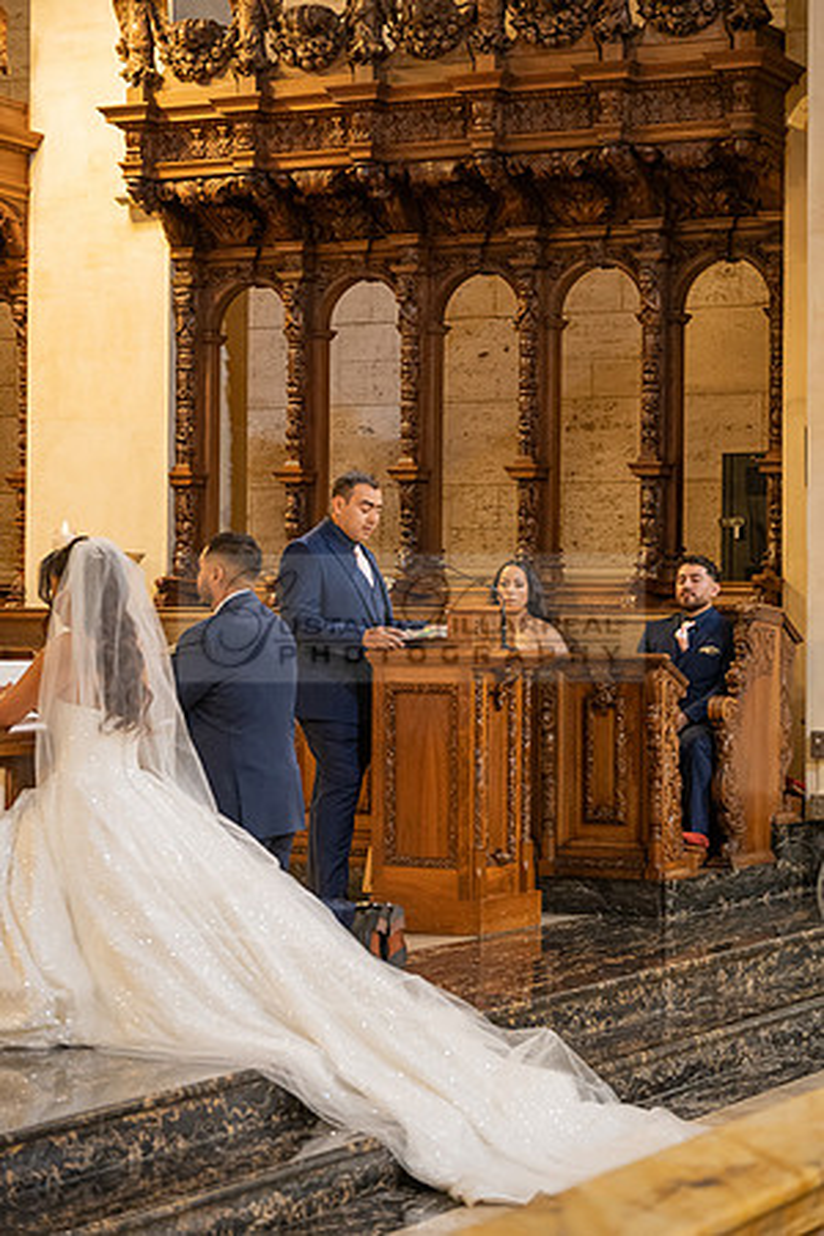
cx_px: 412
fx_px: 2781
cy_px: 618
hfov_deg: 16.9
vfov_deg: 25.1
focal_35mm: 81
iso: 3200
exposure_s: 1/100
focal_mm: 81
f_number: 4
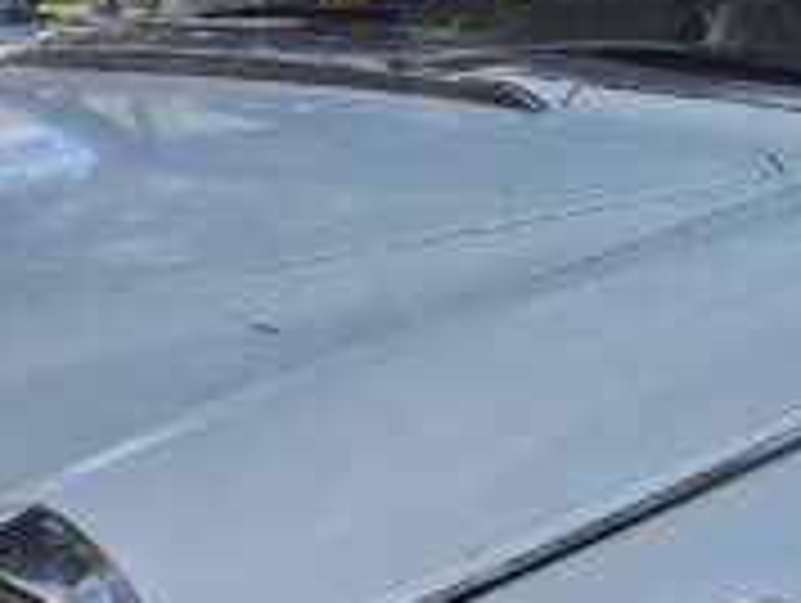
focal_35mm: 93
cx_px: 99
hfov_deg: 20.7
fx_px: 2155
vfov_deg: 15.7
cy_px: 536
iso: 40
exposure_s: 1/334
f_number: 1.8
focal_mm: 5.54
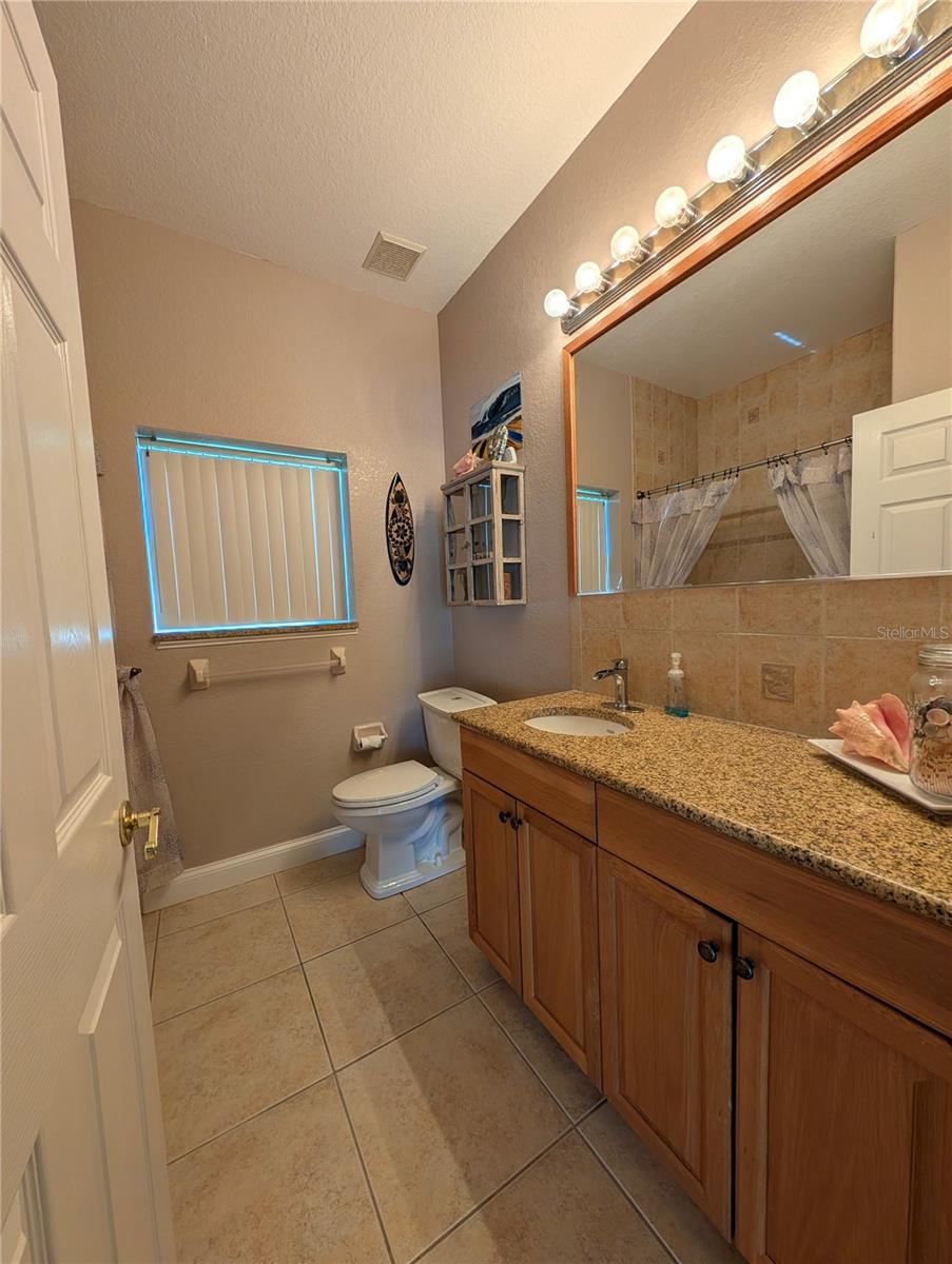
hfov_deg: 94.6
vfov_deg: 110.5
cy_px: 632
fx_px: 439
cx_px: 476
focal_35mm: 12
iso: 52
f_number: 1.7
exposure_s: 1/120
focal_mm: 2.02
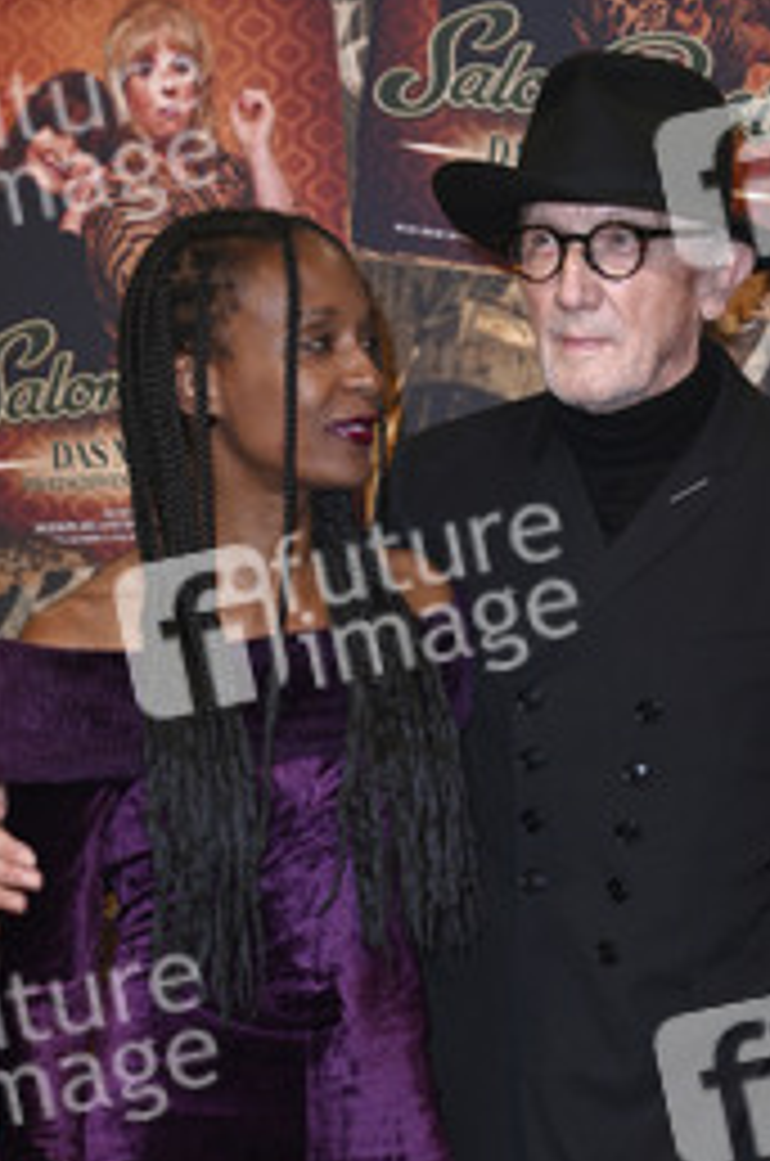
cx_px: 477
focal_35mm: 132
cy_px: 837
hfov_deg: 10.3
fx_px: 4252
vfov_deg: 15.5
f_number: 5.6
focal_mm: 85
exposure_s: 1/250
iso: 1250
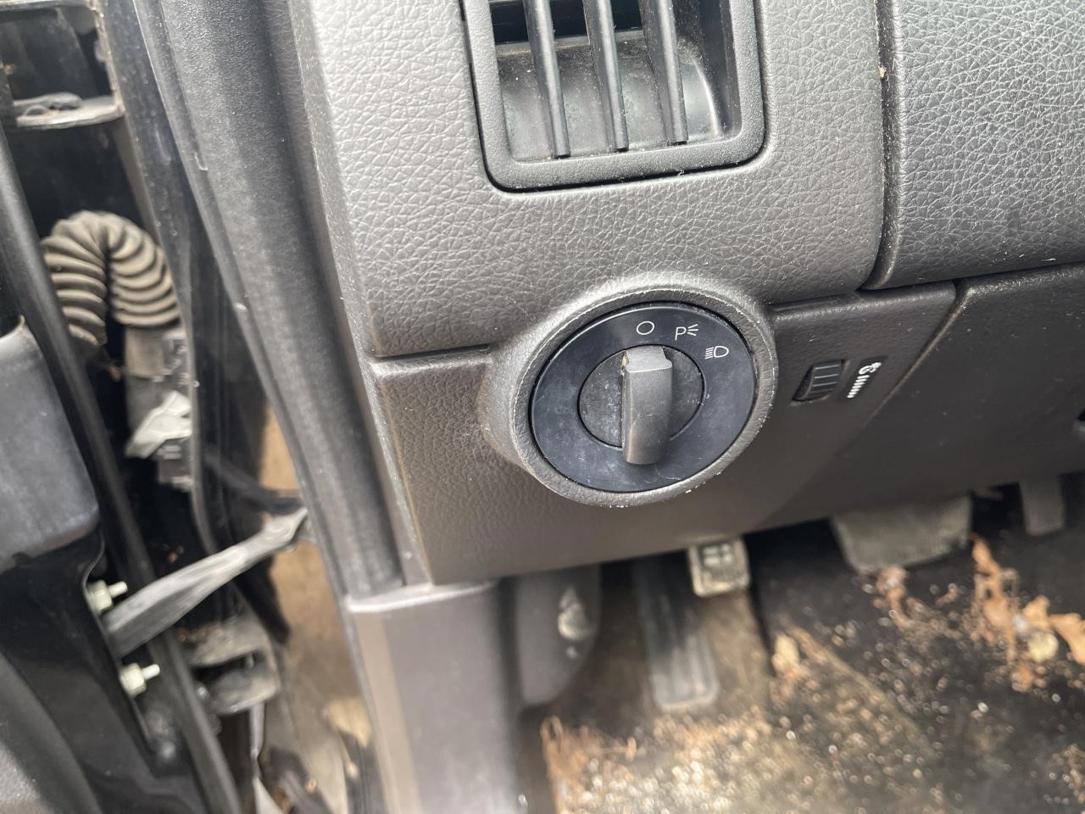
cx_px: 542
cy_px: 407
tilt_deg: -39.3
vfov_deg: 54.9
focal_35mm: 25
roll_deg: +2.8
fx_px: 784
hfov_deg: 69.4
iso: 125
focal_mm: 5.1
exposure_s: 1/121
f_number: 1.6
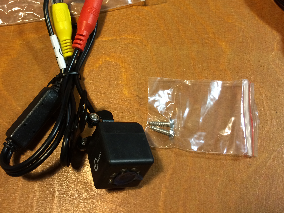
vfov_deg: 38.4
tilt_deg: -67.5
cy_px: 79
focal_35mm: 37
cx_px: 109
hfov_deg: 49.7
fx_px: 304
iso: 200
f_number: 2.2
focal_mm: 4.15
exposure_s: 1/33
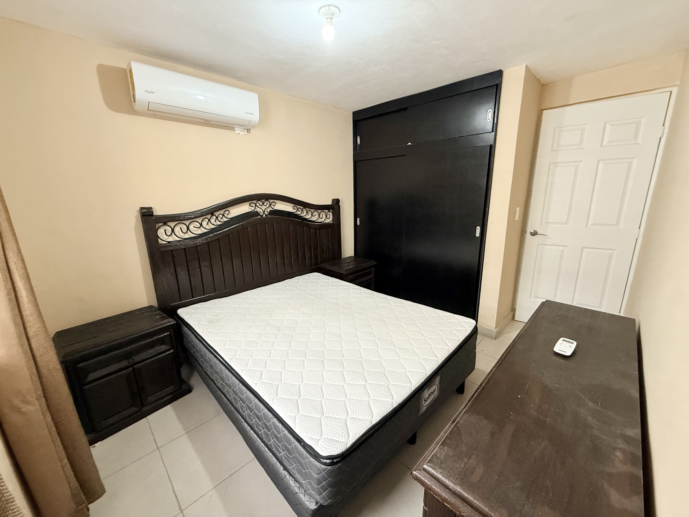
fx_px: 279
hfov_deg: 102.1
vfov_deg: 85.7
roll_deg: +0.4
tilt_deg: -13.9
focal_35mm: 14
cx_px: 344
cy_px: 258
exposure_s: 1/60
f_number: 2.2
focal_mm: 2.22
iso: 400
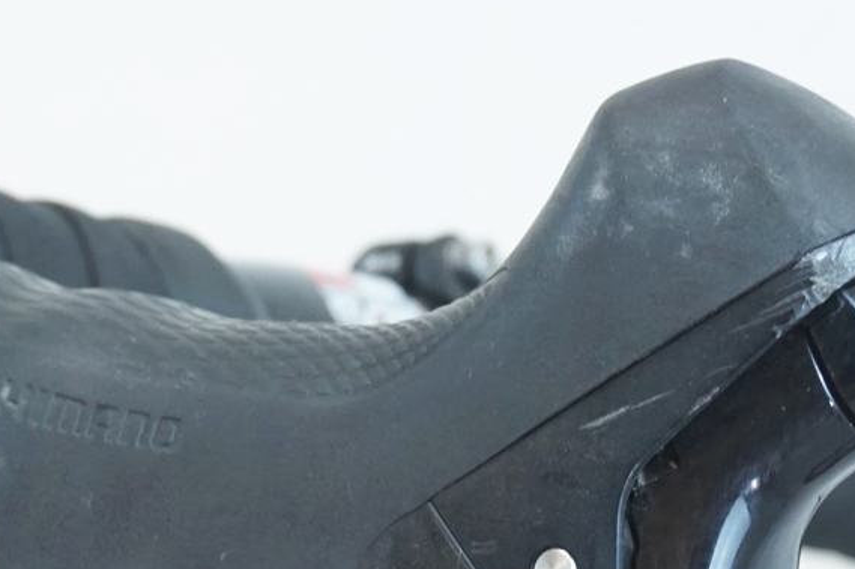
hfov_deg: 12.6
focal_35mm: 162
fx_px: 3846
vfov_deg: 8.3
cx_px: 126
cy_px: 824
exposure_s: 1/40
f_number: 6.3
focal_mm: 32
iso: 800
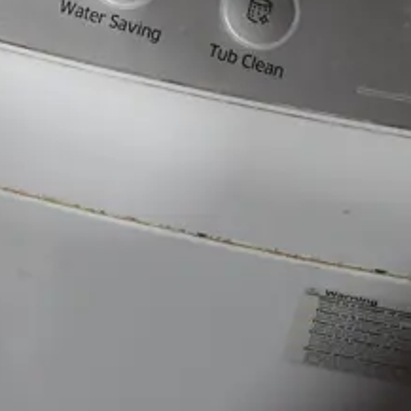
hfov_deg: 12.3
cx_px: 119
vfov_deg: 11.5
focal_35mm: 142
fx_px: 1907
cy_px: -298
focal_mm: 17
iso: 320
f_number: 4.5
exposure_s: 1/60
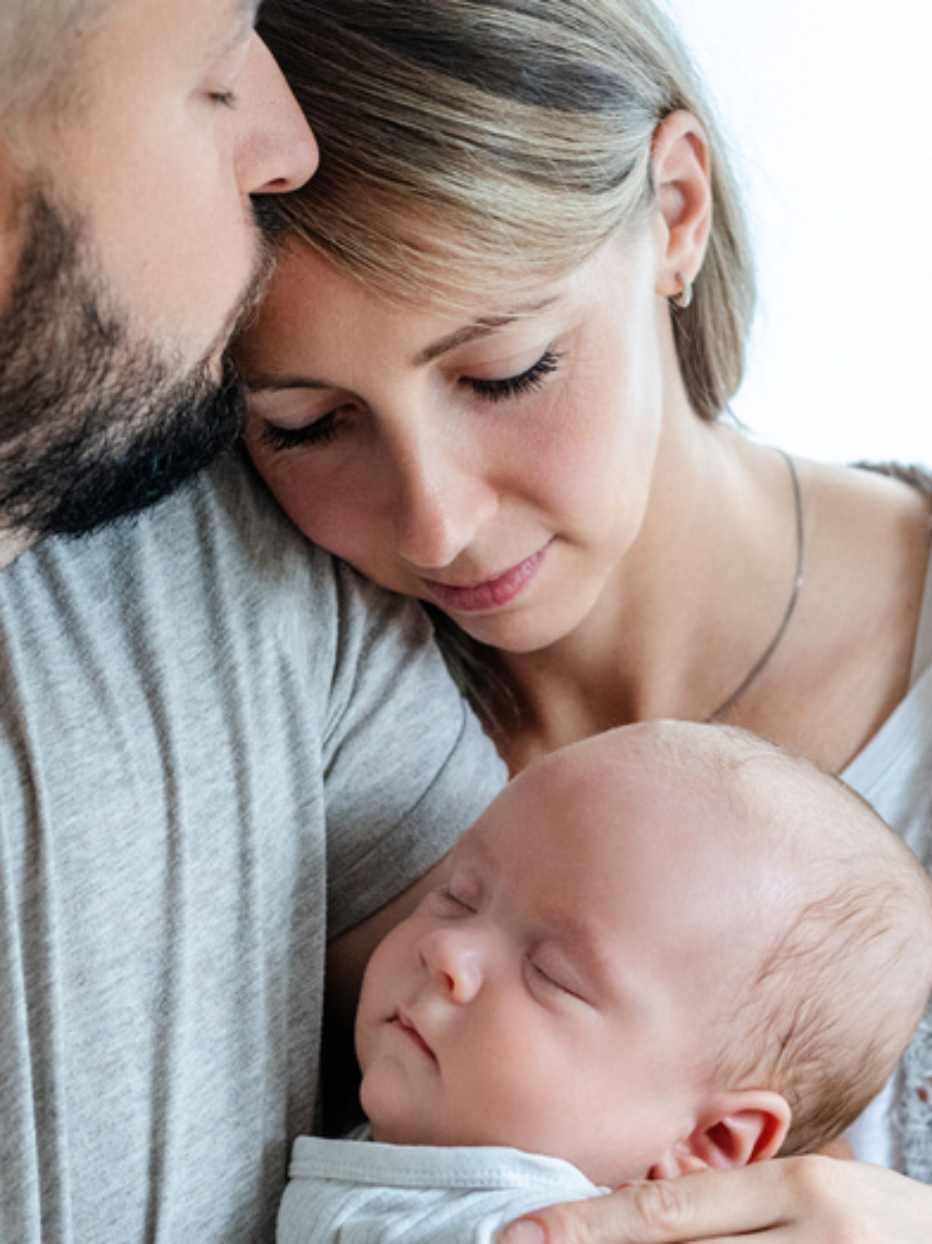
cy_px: 635
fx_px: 3304
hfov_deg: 16.0
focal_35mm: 92
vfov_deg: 21.3
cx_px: 395
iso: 1600
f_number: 4
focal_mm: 50
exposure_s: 1/250
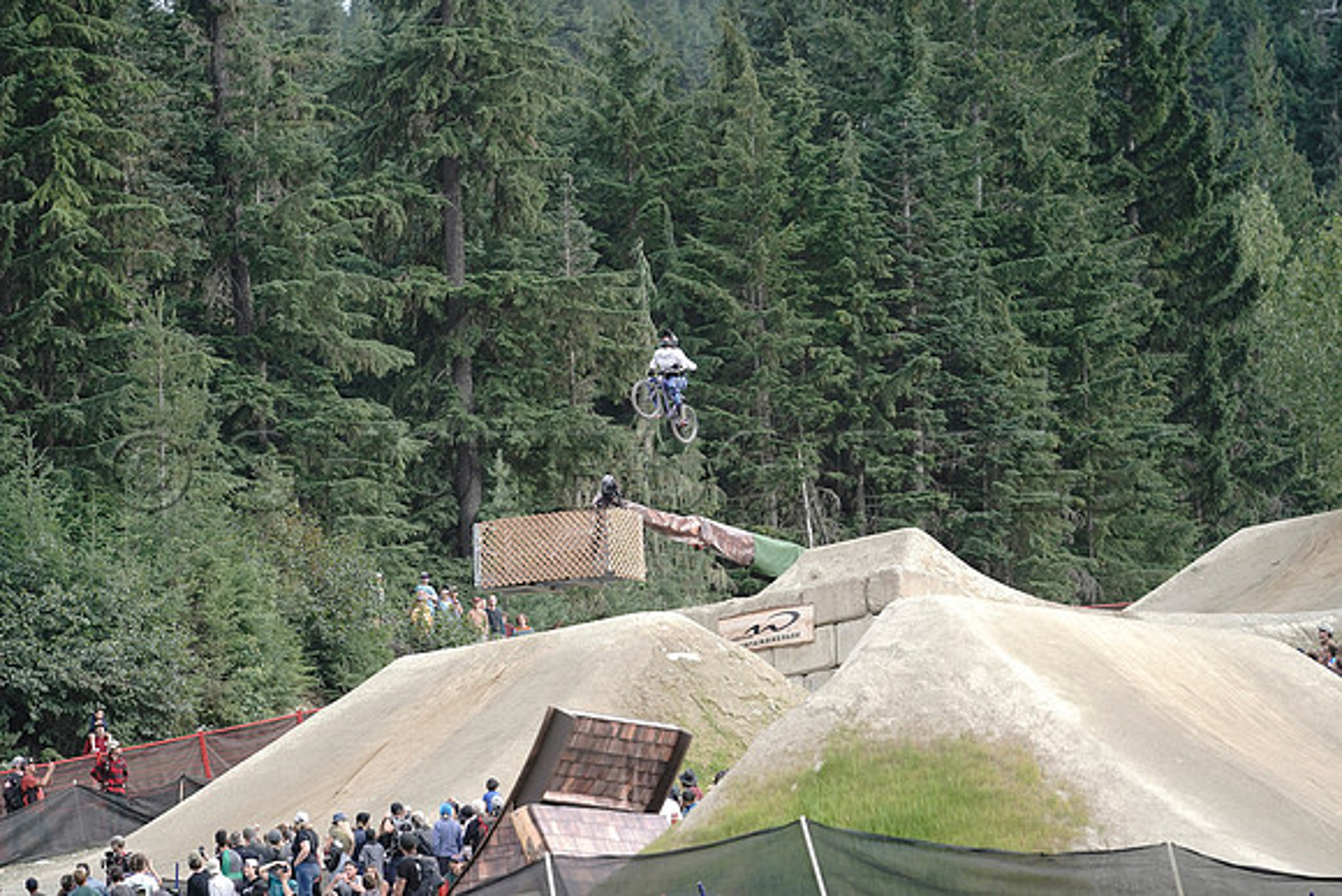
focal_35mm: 200
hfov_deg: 10.3
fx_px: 7457
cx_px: 671
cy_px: 448
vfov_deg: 6.9
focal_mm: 200
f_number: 2.8
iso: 500
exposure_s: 1/1000
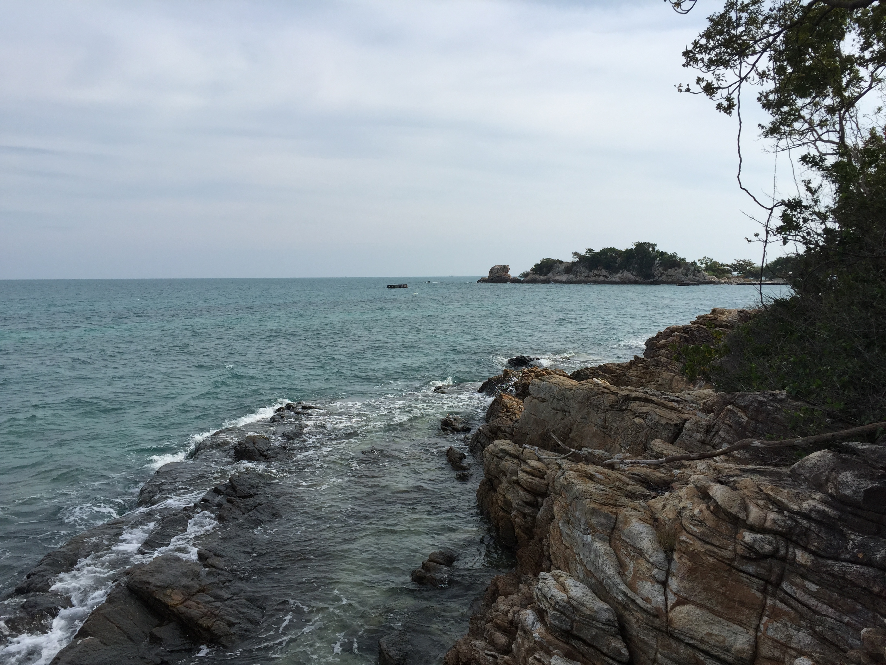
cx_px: 443
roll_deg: -0.1
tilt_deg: -1.5
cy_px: 332
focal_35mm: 29
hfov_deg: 61.7
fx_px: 742
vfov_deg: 48.2
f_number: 2.2
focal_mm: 4.15
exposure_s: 1/2639
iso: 32
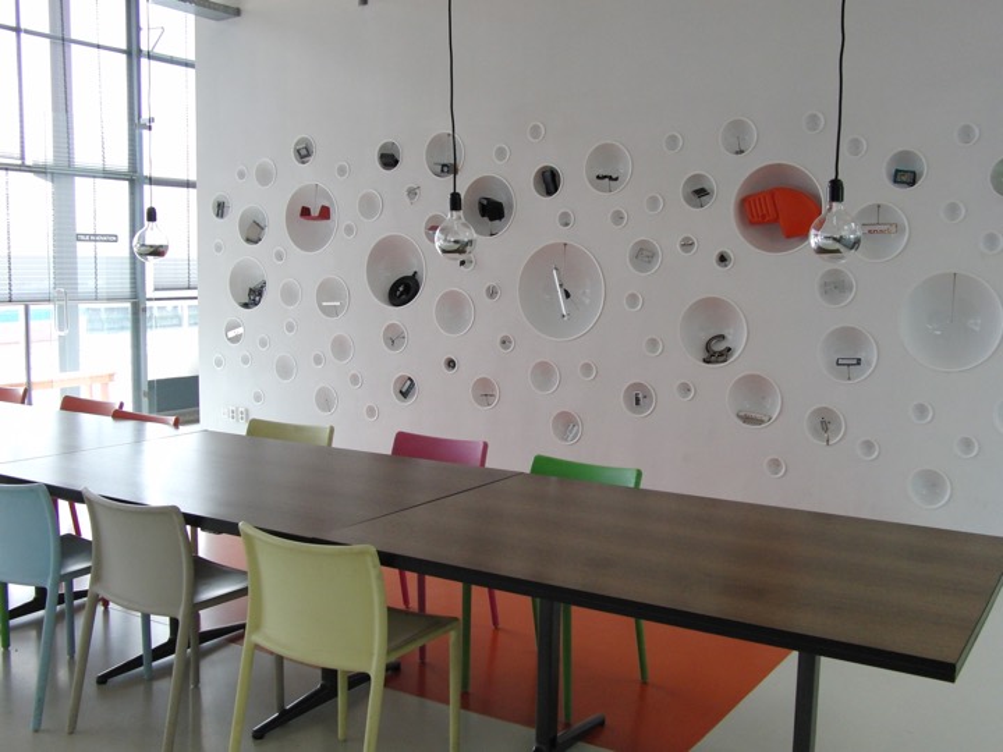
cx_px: 502
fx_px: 1043
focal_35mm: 36
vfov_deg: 39.7
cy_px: 376
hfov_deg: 51.4
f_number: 2.7
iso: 200
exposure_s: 1/160
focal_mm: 7.3
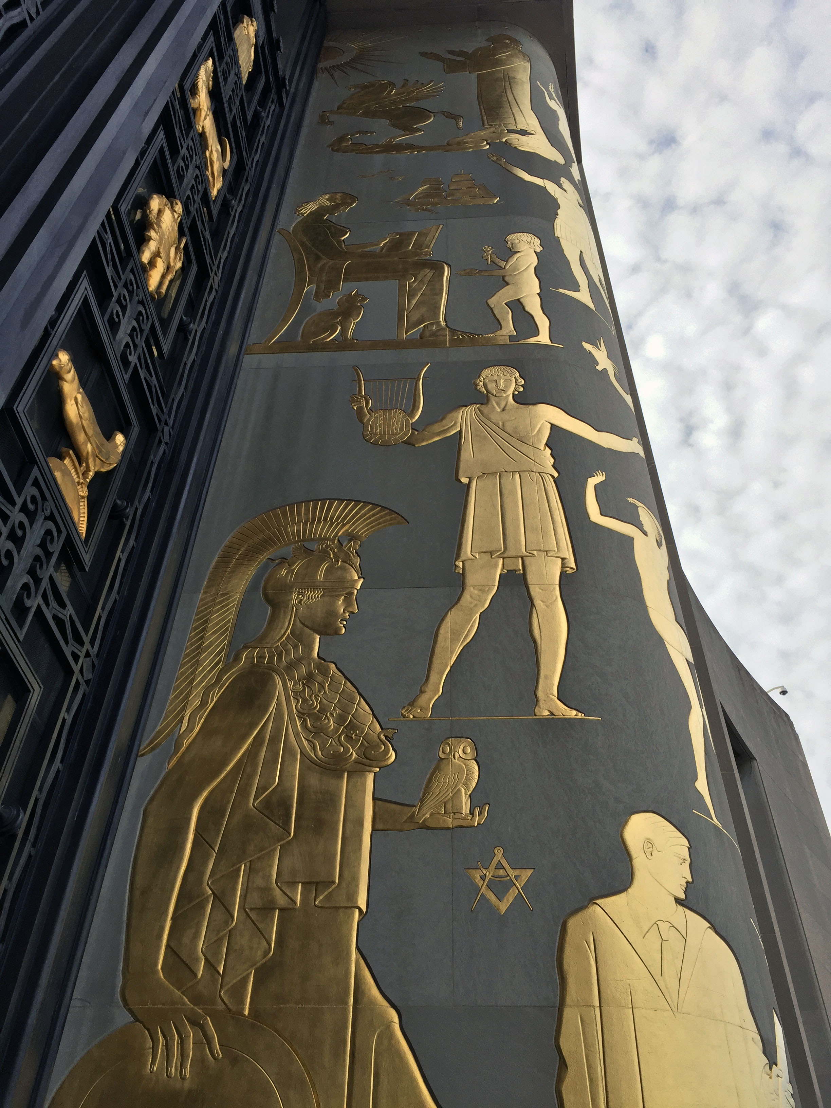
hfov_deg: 48.2
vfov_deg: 61.7
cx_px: 416
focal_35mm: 29
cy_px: 554
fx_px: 928
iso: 32
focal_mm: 4.15
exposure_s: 1/1721
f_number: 2.2
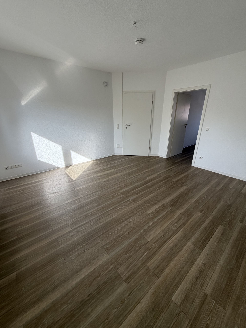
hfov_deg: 85.7
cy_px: 164
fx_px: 133
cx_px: 123
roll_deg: -0.2
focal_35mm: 14
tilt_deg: -21.2
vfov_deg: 102.1
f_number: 2.2
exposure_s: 1/161
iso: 50
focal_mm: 2.22
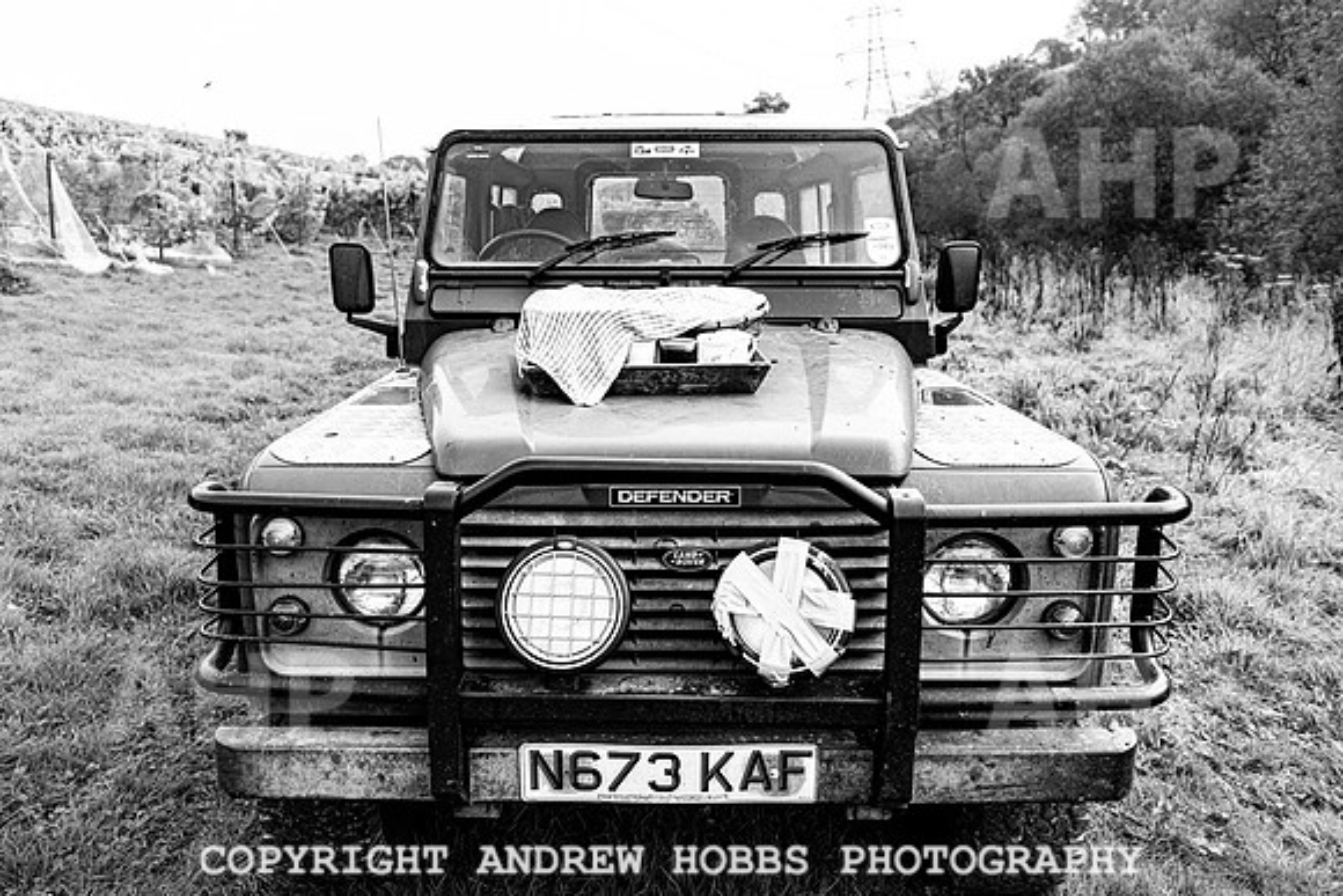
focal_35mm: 25
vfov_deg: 50.6
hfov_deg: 70.6
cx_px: 635
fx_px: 948
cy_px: 426
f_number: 5
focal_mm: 24
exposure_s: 1/320
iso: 80
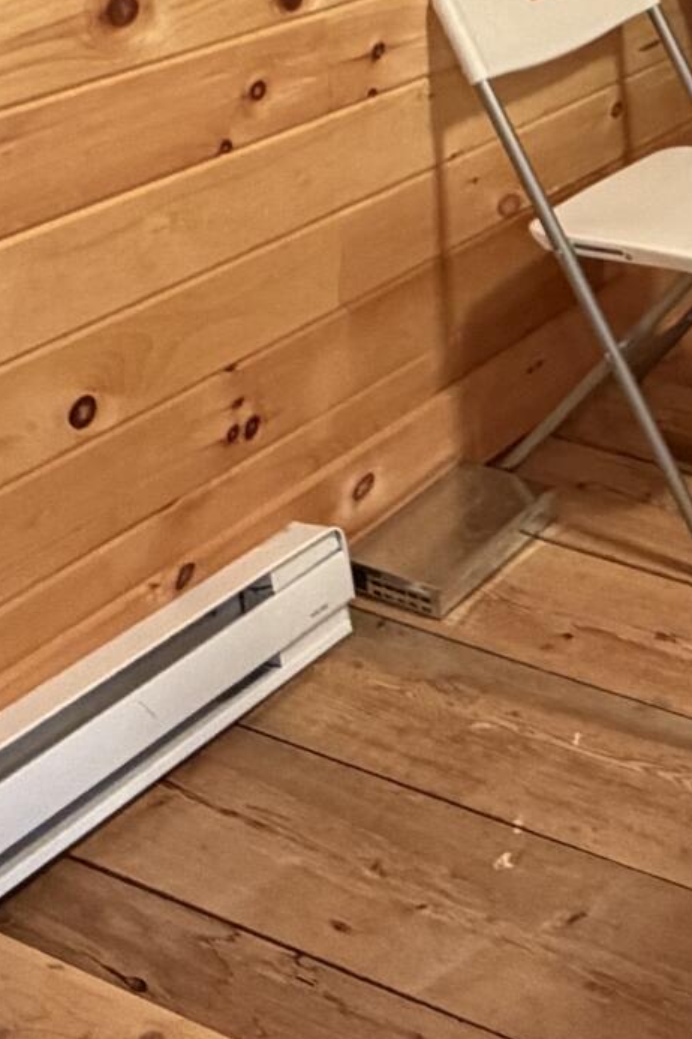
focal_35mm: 63
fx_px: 1816
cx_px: 873
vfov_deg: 30.1
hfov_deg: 20.0
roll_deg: -2.8
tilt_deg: -15.7
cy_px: 45
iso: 400
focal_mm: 2.22
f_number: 2.2
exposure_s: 1/60
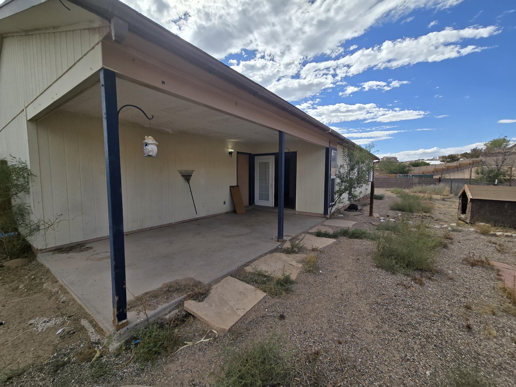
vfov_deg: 89.9
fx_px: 194
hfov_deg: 106.2
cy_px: 194
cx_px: 258
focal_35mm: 13
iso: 50
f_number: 2.2
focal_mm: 2.2
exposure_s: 1/2628
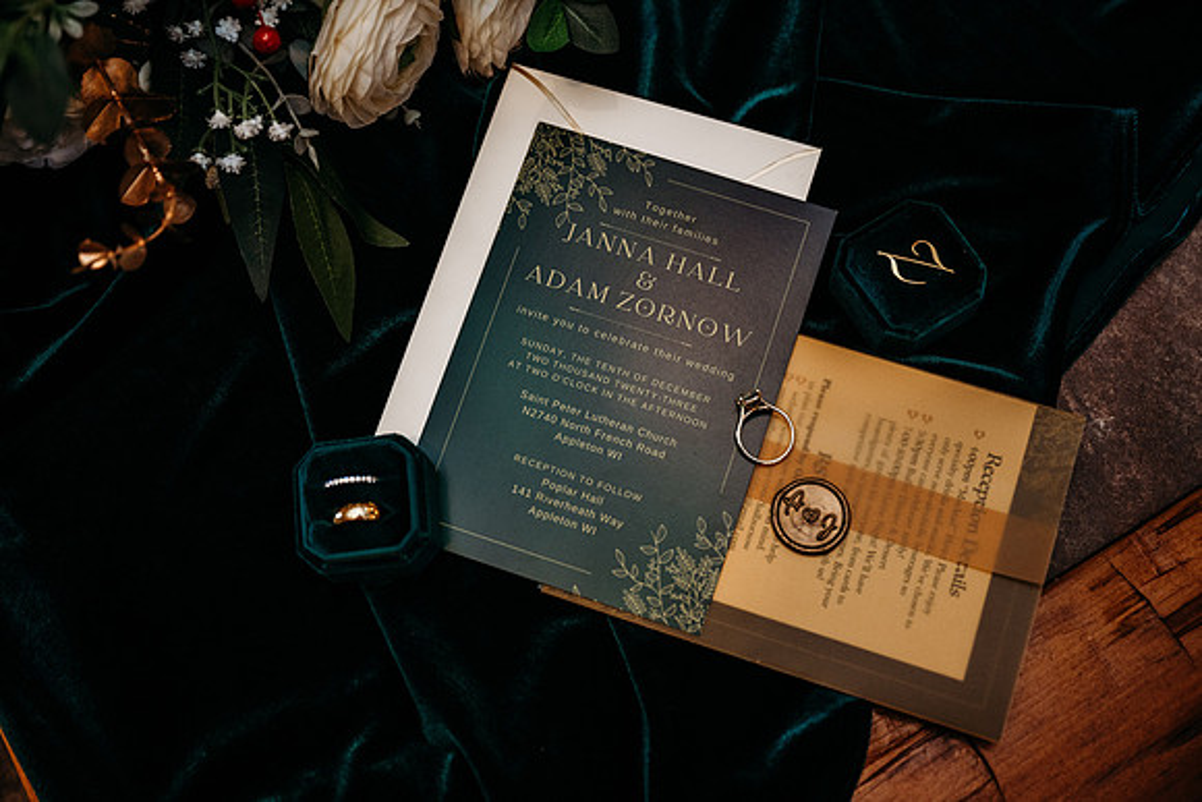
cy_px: 401
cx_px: 601
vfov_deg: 30.5
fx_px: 1469
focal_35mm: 44
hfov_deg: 44.5
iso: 800
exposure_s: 1/200
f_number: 3.5
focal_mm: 44
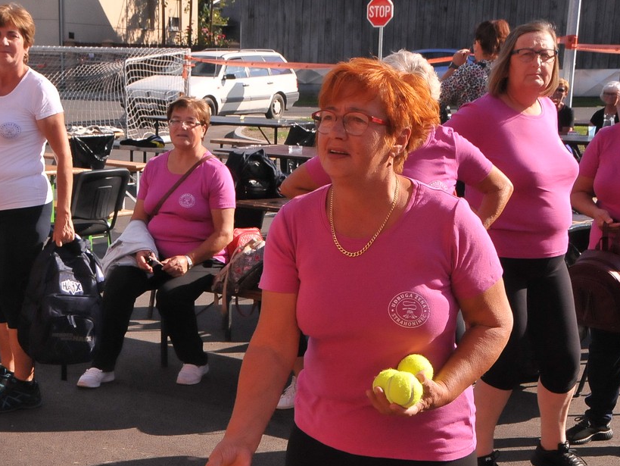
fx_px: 1290
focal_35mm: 72
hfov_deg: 27.0
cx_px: 265
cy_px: 256
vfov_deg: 20.4
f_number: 16
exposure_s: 1/1000
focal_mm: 40
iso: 2000
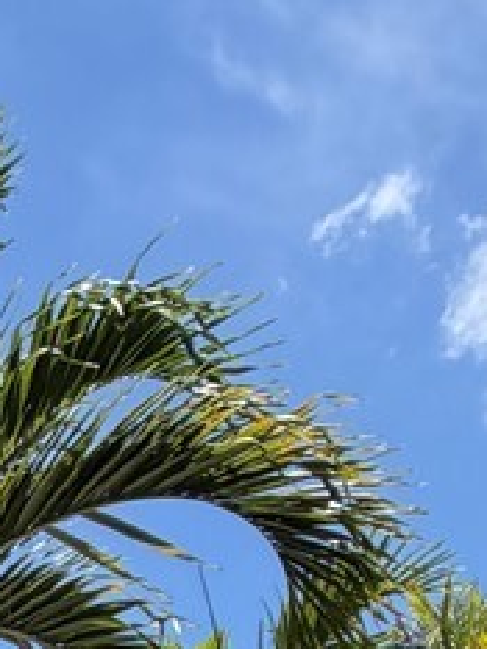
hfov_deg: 13.4
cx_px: -456
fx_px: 1799
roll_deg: +4.0
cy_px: 1551
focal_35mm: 96
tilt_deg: -3.6
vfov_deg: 14.1
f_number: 2.2
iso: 25
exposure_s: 1/770
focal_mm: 2.22
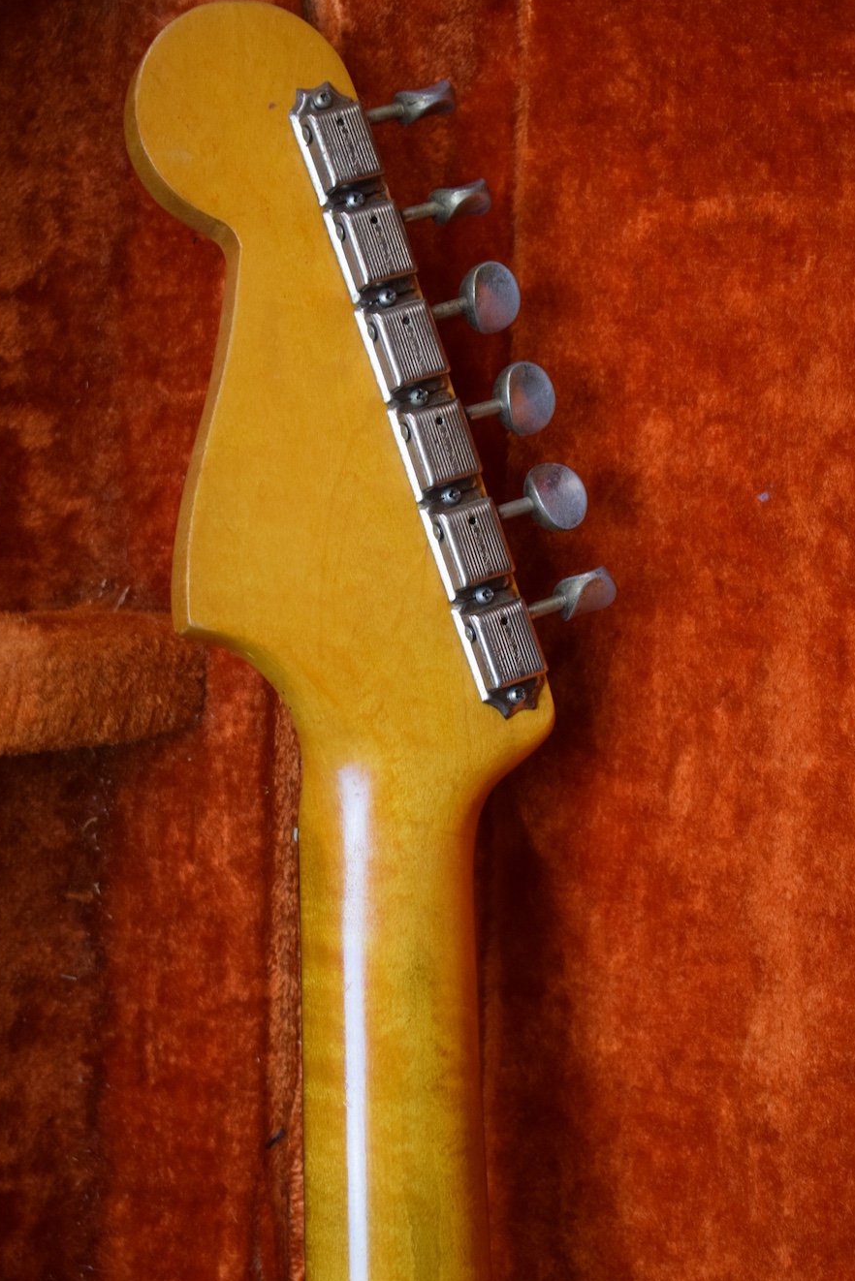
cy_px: 655
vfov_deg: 26.5
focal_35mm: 77
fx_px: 2726
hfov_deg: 17.8
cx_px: 377
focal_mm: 45
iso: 2000
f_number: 5
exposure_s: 1/60
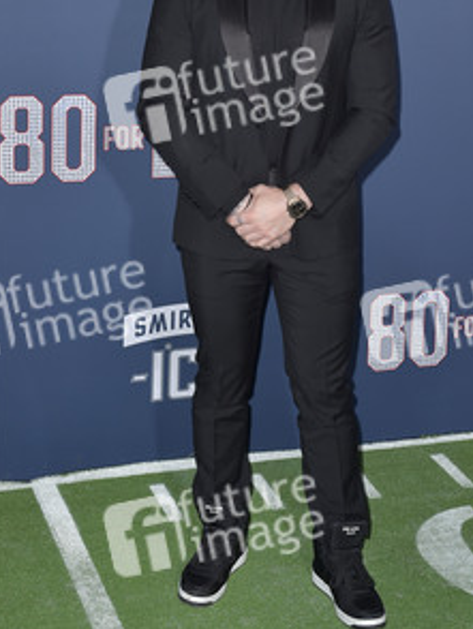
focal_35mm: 68
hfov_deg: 21.6
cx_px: 277
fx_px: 1237
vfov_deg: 28.3
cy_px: 205
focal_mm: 52
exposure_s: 1/250
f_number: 6.3
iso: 500
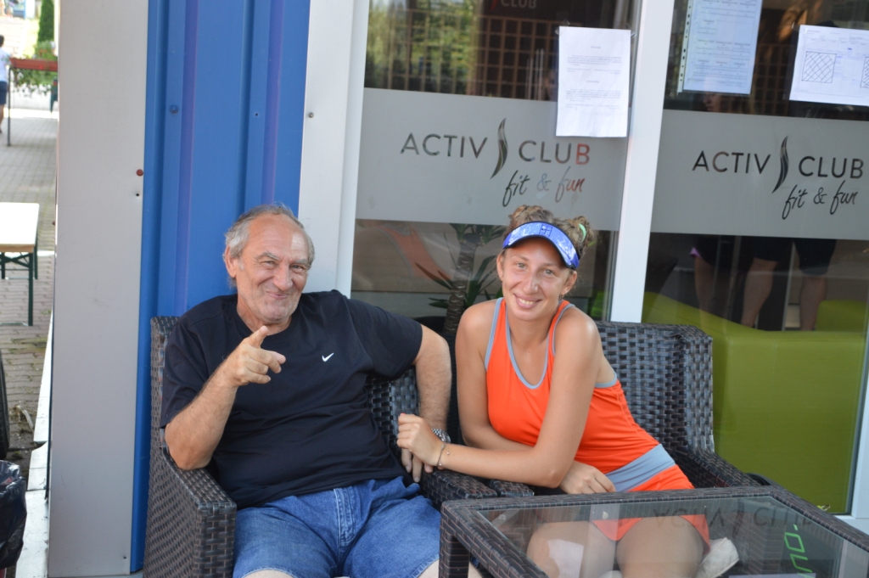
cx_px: 434
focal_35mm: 51
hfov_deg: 38.9
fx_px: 1230
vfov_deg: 26.4
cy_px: 289
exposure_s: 1/60
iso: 400
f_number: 4.5
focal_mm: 34
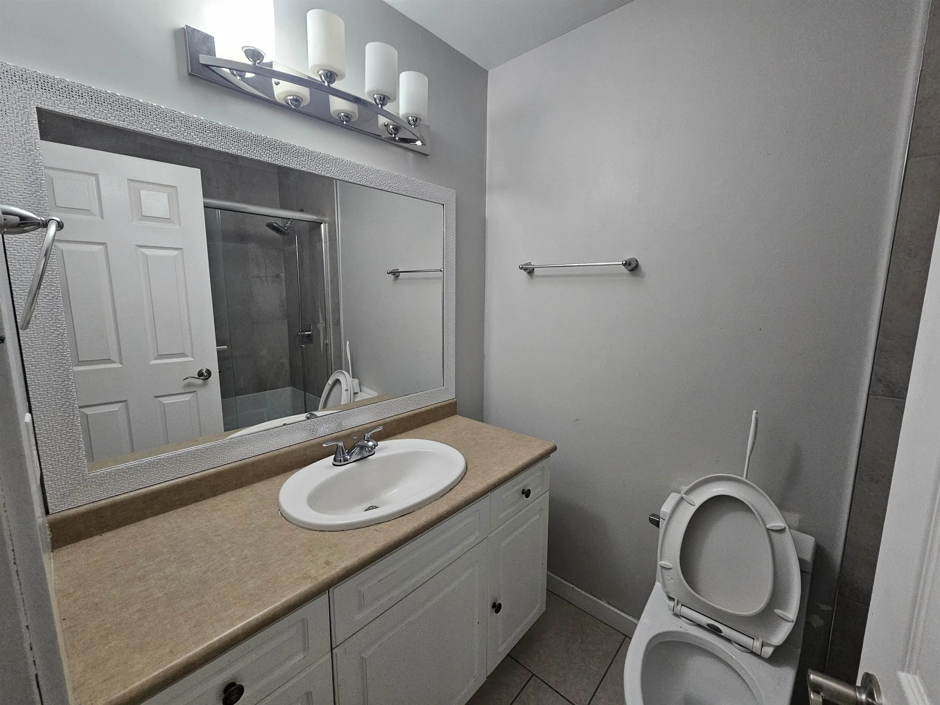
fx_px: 353
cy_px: 352
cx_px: 470
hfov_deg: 106.2
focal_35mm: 13
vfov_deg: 89.9
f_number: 2.2
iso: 400
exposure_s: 1/60
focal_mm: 2.2
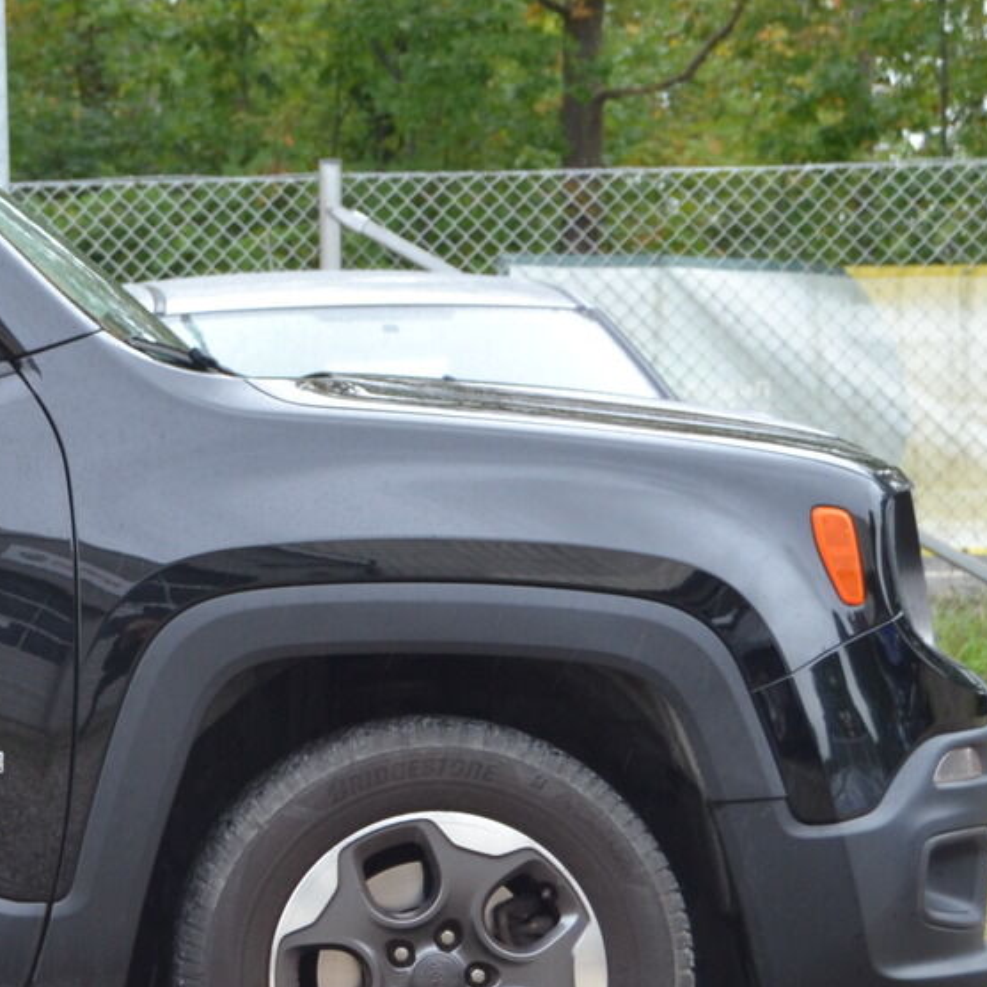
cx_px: -467
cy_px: 538
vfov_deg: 13.2
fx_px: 4258
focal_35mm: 132
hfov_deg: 12.6
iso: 220
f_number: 5.6
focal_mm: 30
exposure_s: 1/125
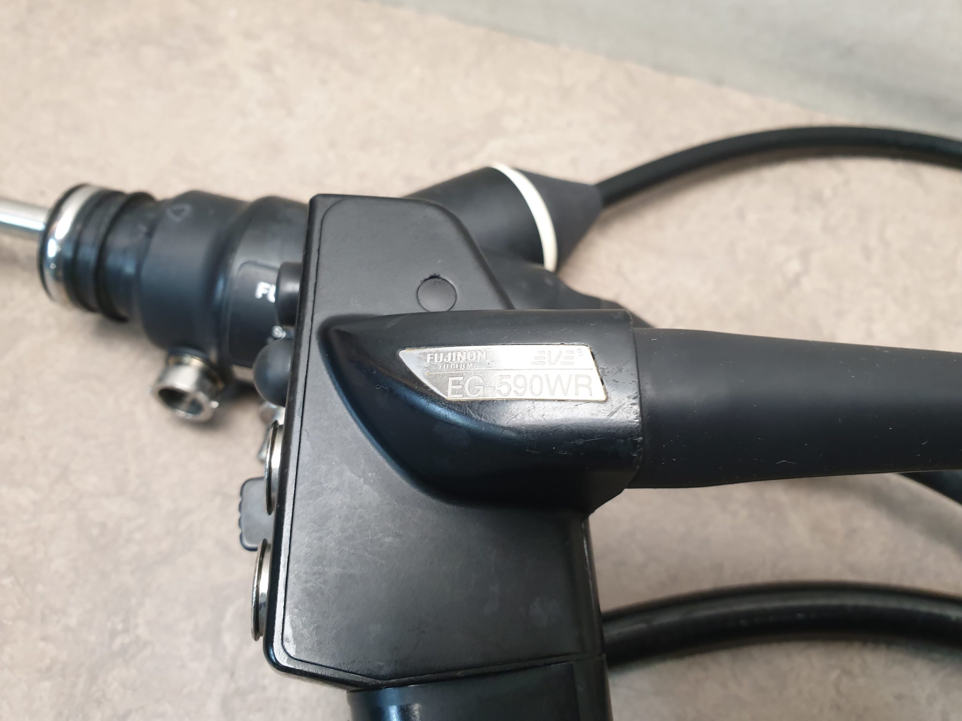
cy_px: 360
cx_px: 481
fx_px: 723
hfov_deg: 67.3
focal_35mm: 26
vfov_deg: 53.1
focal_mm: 4.3
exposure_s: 1/50
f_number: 2.4
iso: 200
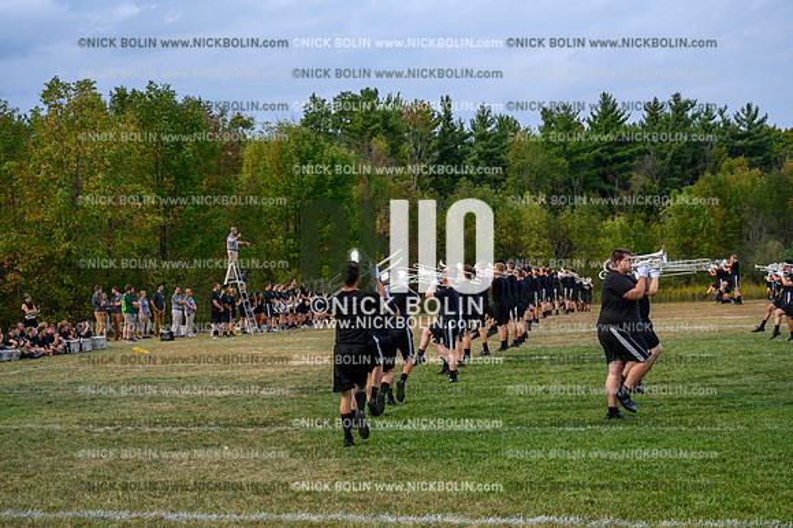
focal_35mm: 48
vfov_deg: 28.0
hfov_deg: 41.1
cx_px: 396
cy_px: 264
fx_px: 1057
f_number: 4.5
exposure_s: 1/800
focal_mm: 48
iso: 200
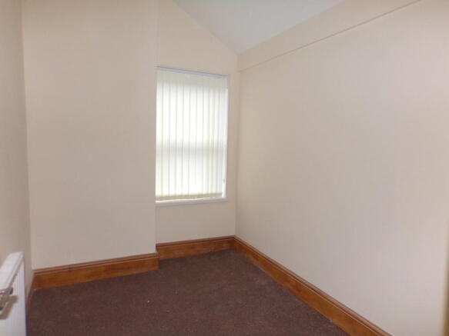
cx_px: 224
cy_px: 168
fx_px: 311
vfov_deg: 56.8
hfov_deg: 71.6
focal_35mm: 24
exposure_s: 1/60
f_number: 3
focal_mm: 4.3
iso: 200
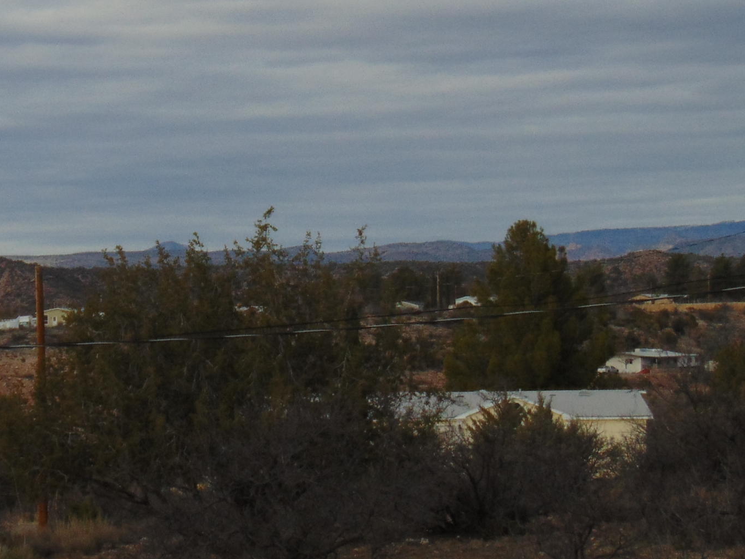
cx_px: 181
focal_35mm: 157
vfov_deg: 9.4
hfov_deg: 12.5
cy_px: 91
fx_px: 3379
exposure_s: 1/800
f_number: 3.7
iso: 80
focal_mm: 12.8
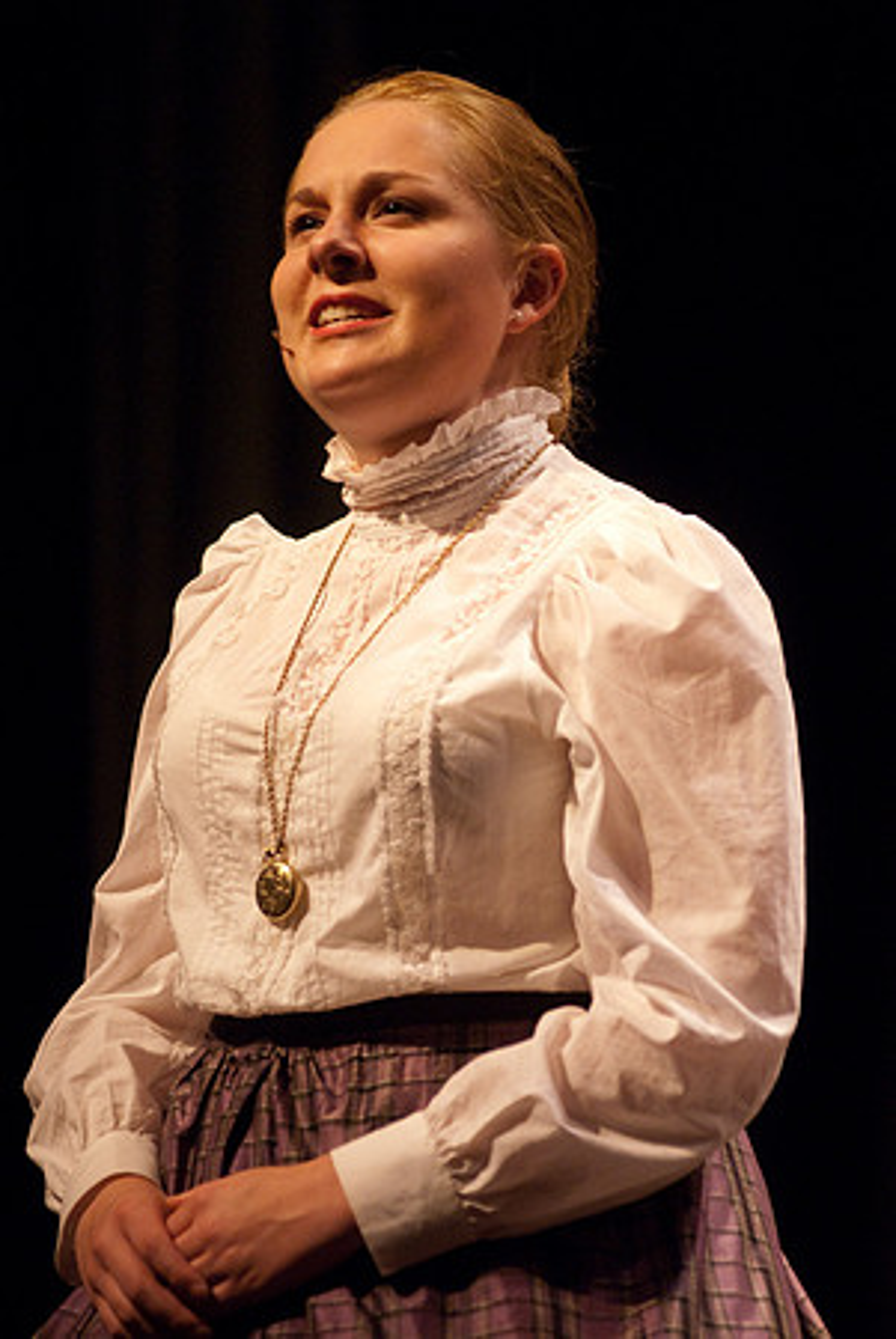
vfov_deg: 6.9
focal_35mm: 300
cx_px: 448
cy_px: 670
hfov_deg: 4.6
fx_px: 11173
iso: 1000
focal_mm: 200
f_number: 2.8
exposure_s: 1/125
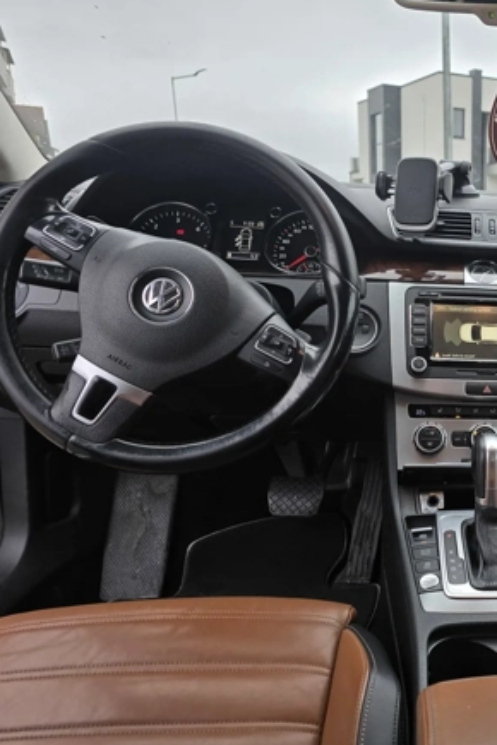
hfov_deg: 36.2
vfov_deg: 57.2
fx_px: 683
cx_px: 490
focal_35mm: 33
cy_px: 361
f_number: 1.7
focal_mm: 6.3
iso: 16
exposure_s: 1/50
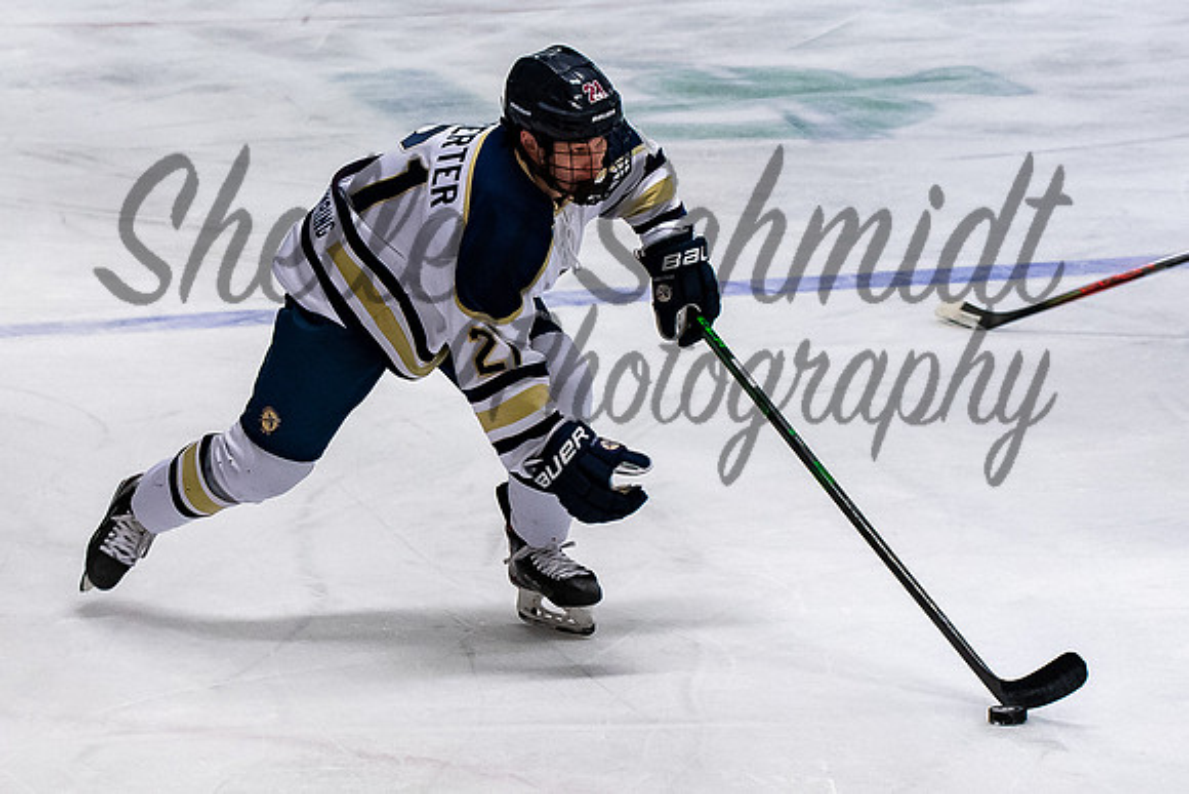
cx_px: 455
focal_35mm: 216
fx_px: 7144
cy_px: 342
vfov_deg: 6.4
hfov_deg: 9.5
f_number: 3.5
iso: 1250
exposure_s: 1/800
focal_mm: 70
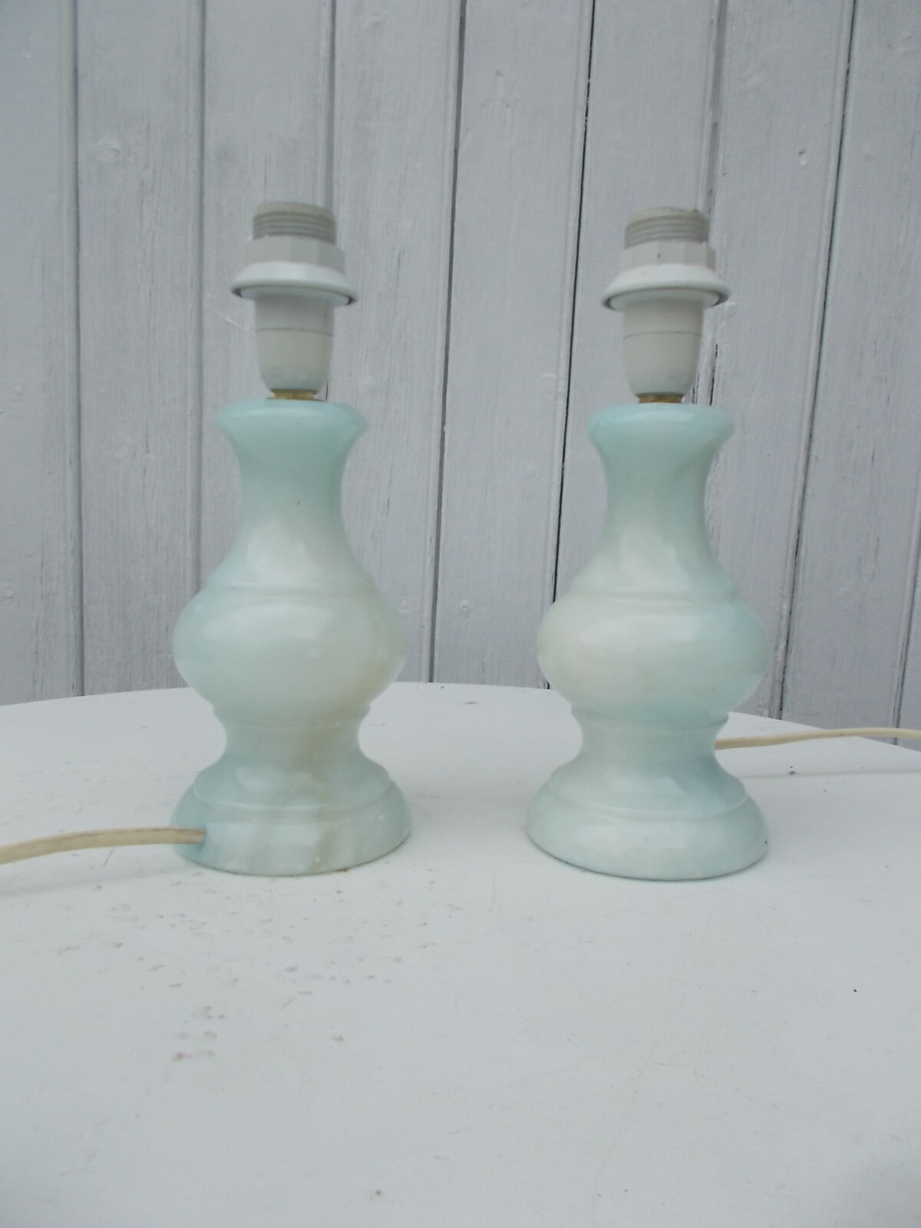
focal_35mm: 26
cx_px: 460
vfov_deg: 67.3
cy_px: 614
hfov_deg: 53.1
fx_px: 922
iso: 80
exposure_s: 1/125
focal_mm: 4.6
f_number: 8
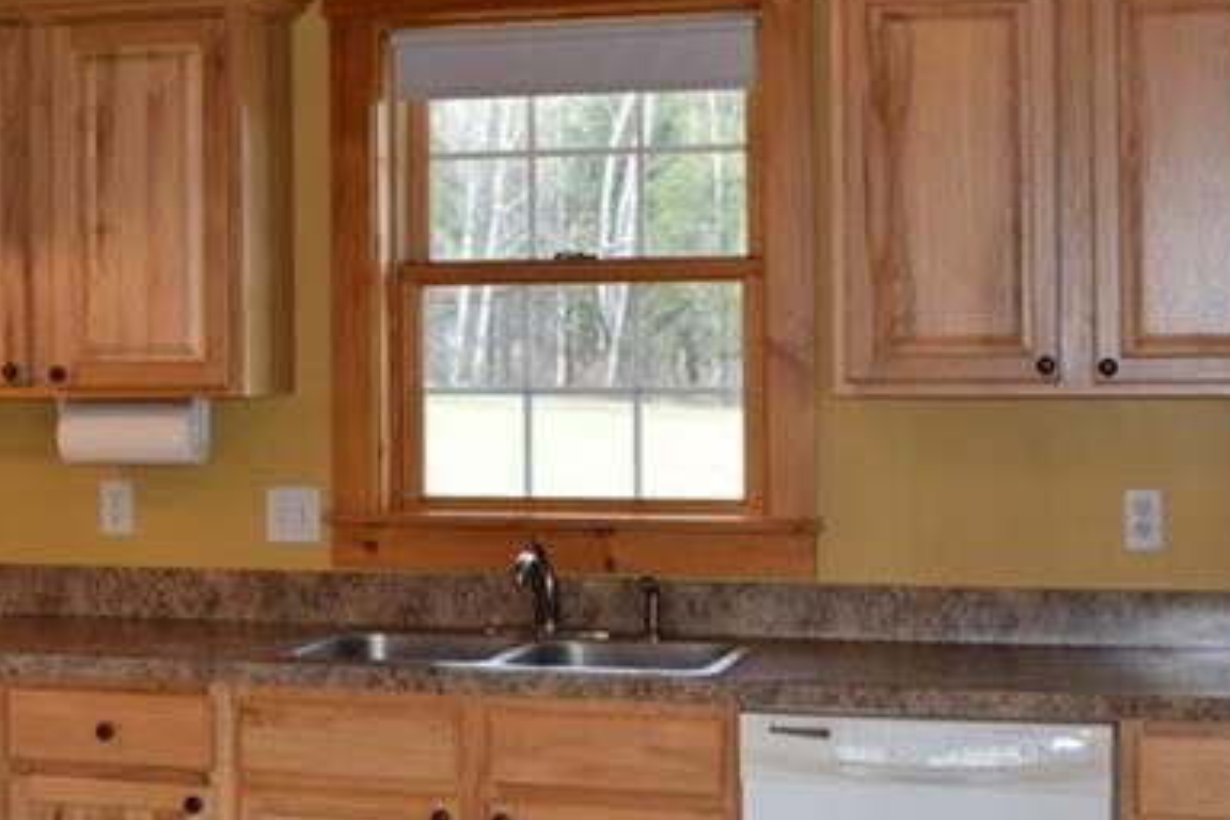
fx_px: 2460
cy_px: 352
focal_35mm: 72
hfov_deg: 27.7
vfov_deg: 18.9
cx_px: 301
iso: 640
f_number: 5.6
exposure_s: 1/125
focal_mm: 18
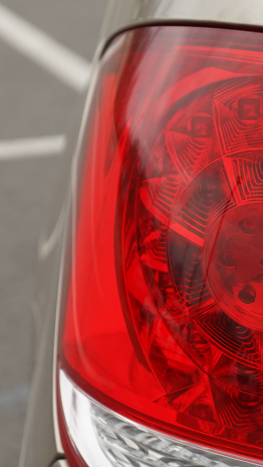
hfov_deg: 8.1
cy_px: 279
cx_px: 285
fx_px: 1835
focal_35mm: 148
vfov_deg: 14.5
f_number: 4
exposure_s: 1/2500
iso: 640
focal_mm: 35
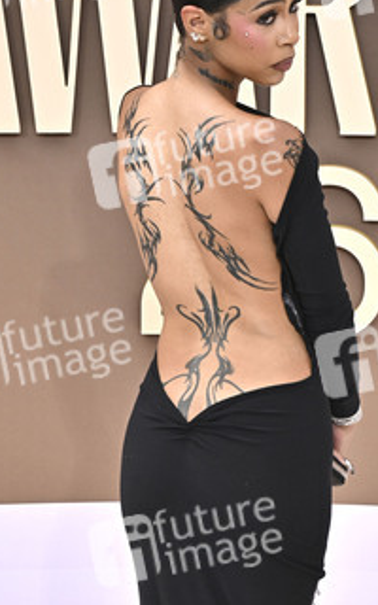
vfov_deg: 29.3
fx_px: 1154
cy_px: 259
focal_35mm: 70
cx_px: 240
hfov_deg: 18.6
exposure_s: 1/320
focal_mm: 55
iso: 400
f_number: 10
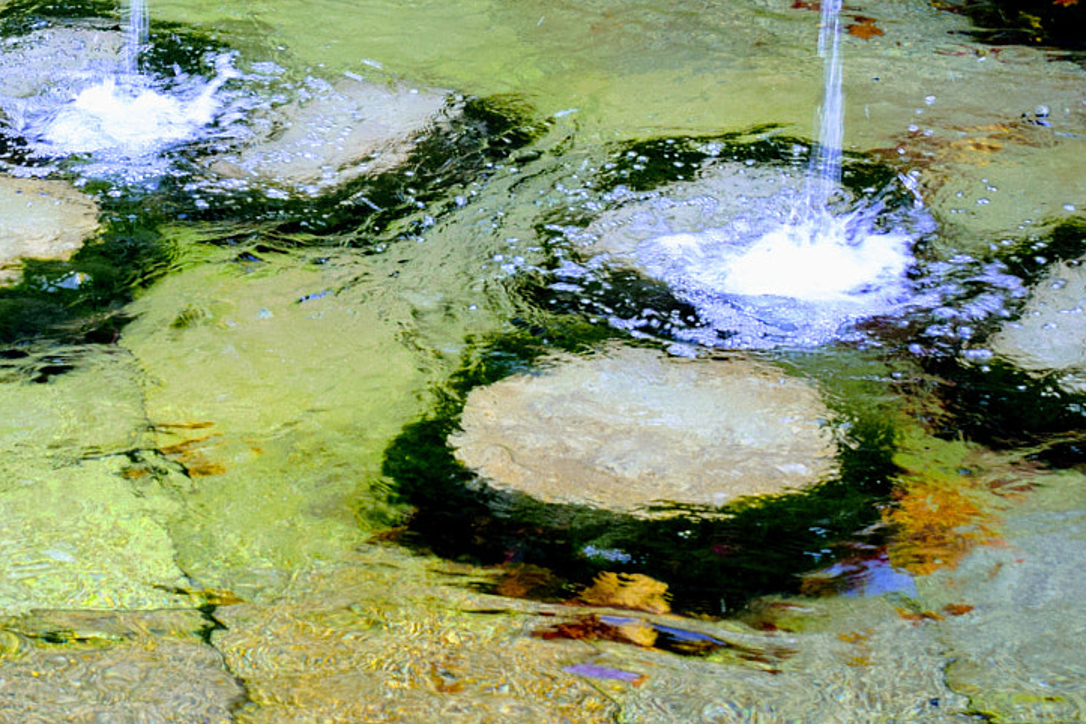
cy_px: 161
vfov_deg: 11.8
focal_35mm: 116
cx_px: 105
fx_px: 3502
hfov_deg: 17.4
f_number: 4.5
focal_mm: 35
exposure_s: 1/60
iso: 560
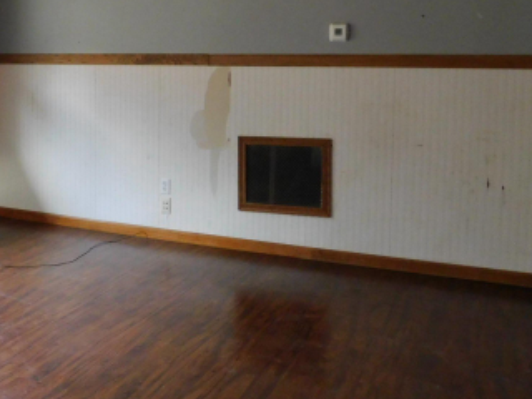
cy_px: 108
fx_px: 738
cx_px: 81
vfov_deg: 29.9
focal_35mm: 48
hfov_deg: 37.7
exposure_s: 1/10
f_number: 3
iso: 400
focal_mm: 4
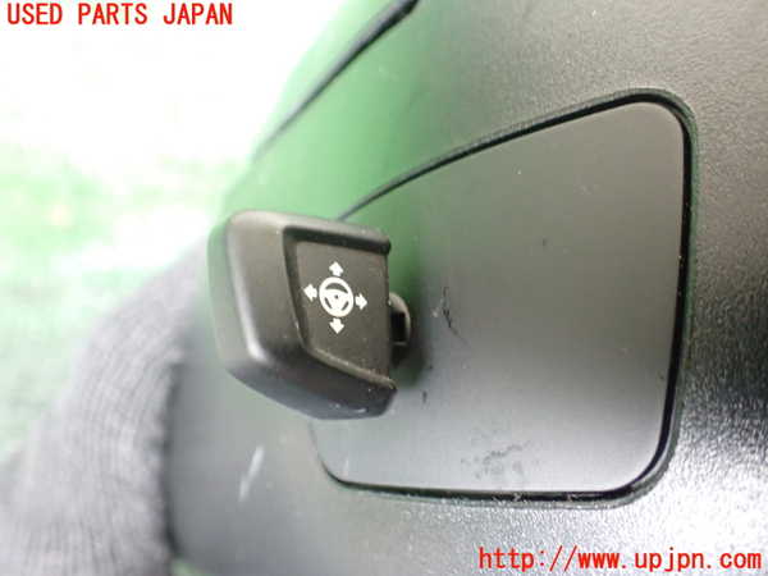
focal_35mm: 30
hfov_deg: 60.0
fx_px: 666
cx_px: 384
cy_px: 288
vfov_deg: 46.8
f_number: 2.3
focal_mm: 5.4
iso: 1000
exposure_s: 1/30
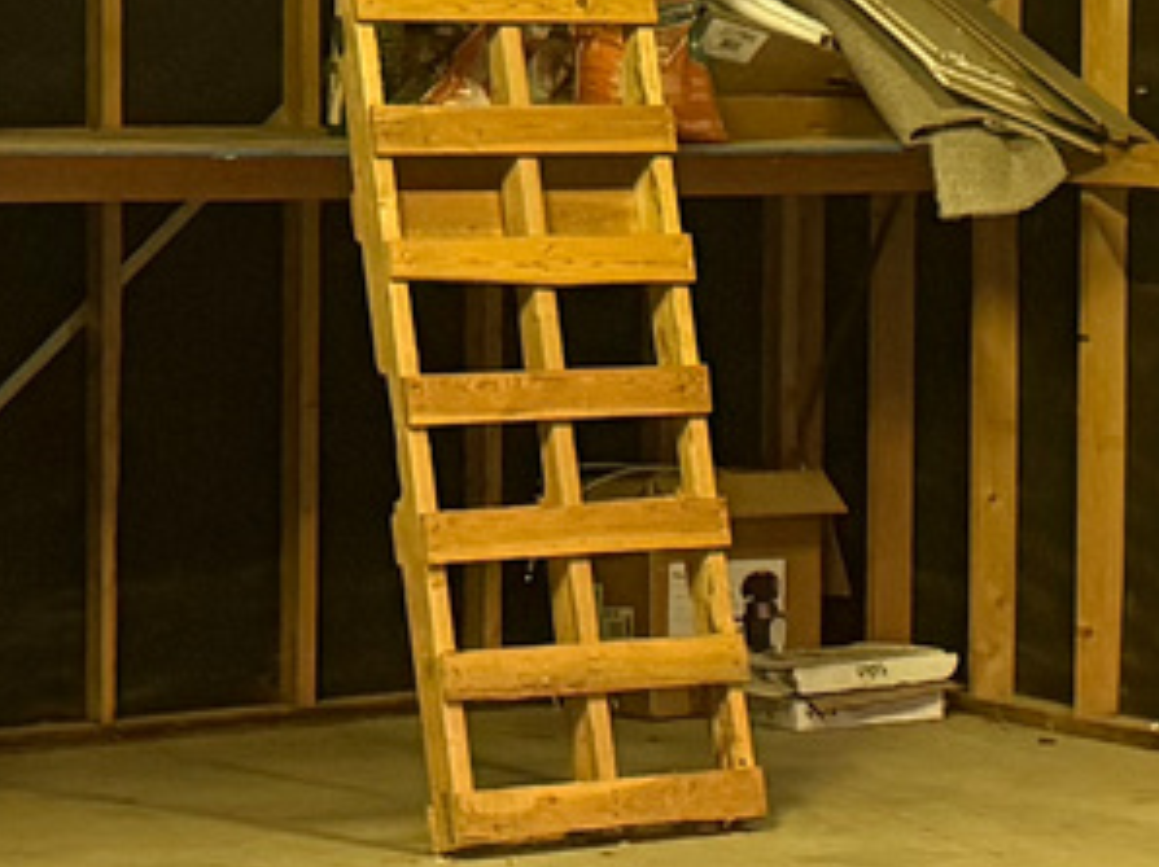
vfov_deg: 8.9
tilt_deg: -0.9
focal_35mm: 165
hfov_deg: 11.6
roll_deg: -0.1
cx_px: 1641
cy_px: 62
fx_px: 5520
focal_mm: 6.76
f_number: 1.78
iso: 640
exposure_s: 1/40
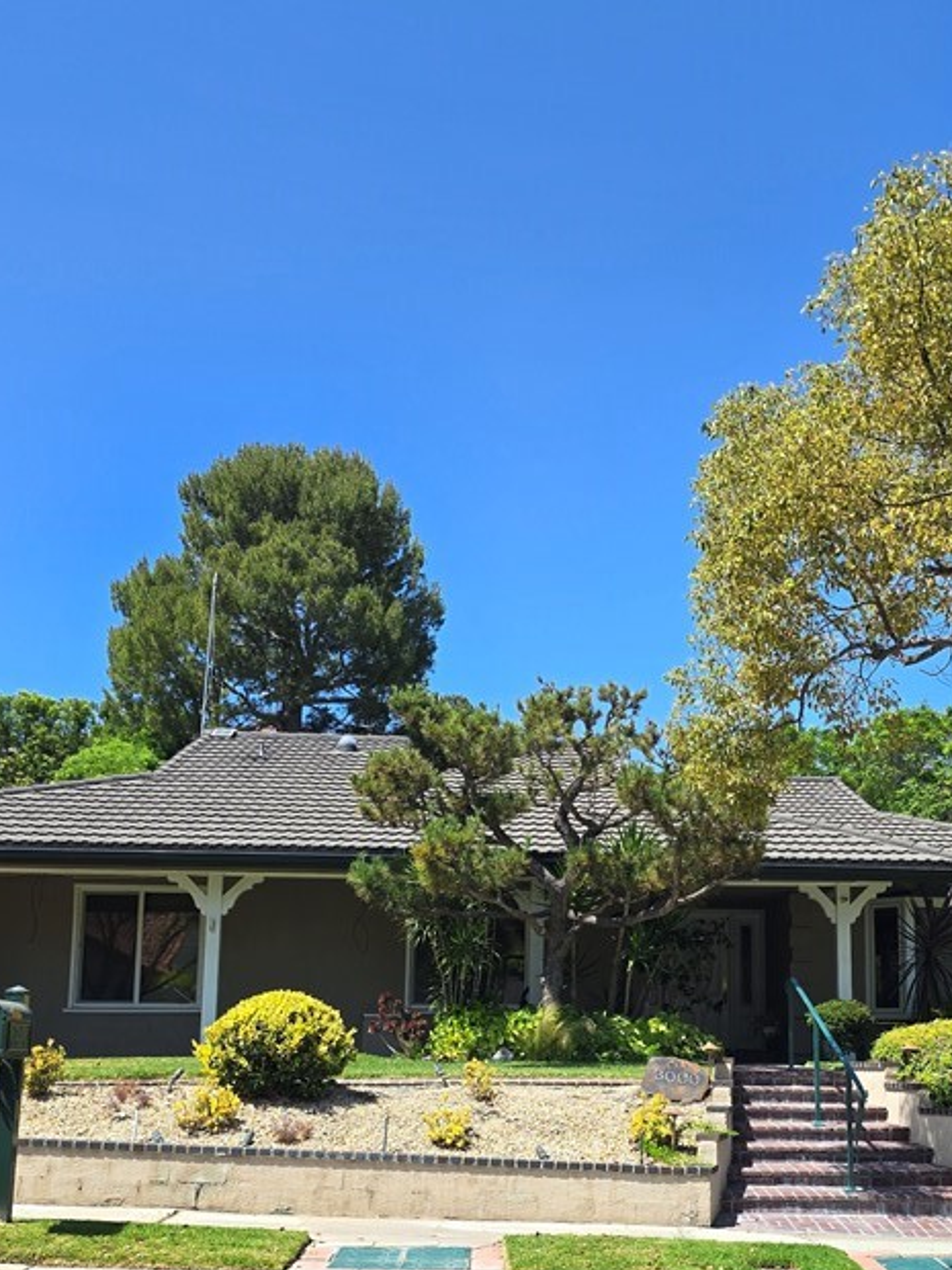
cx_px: 616
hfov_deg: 37.4
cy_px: 901
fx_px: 1393
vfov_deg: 47.7
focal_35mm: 38
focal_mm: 6.3
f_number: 1.7
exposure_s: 1/541
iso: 12
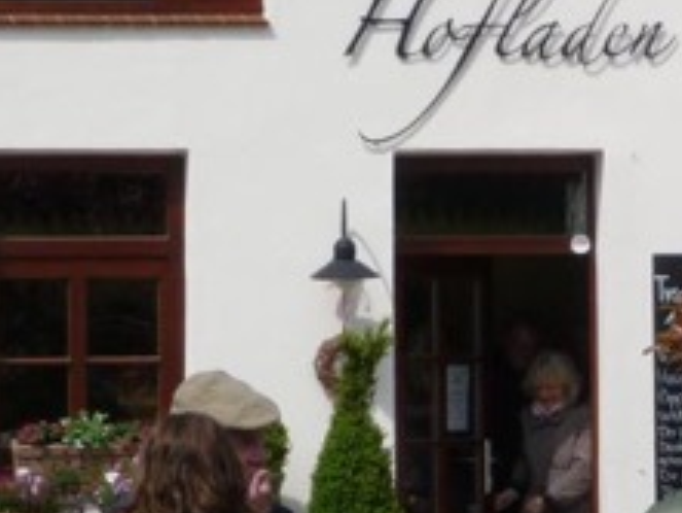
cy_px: 195
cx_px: 734
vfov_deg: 3.7
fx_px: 8003
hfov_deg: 4.9
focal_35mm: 406
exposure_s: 1/800
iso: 100
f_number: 4.7
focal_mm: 19.1
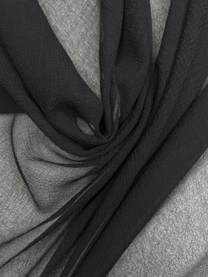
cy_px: 138
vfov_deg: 67.3
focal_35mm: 26
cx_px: 104
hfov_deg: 53.1
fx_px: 208
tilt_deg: -82.1
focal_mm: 5.7
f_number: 1.5
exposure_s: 1/797
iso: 50
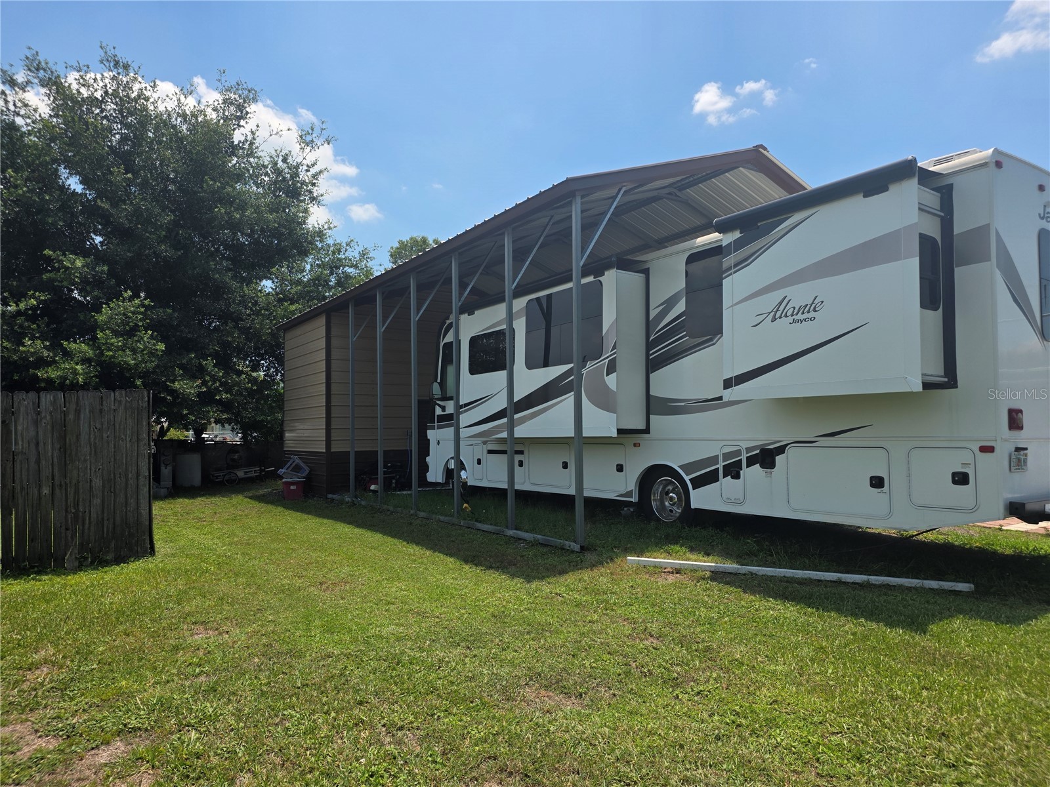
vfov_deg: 58.9
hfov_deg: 73.9
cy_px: 394
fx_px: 698
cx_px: 525
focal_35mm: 23
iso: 80
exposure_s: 1/5017
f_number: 1.7
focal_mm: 6.25
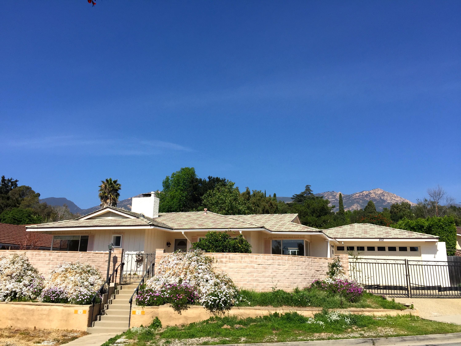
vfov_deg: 48.2
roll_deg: -2.7
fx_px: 386
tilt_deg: +15.4
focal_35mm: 29
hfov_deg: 61.7
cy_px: 173
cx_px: 230
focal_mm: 4.15
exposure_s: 1/2639
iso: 32
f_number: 2.2
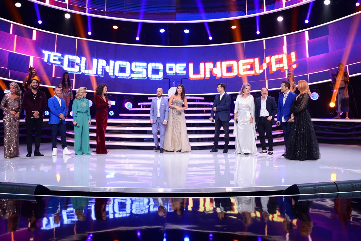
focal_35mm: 44
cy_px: 99
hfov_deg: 44.5
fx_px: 441
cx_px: 179
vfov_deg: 30.4
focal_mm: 35
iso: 1000
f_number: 2.8
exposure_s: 1/250
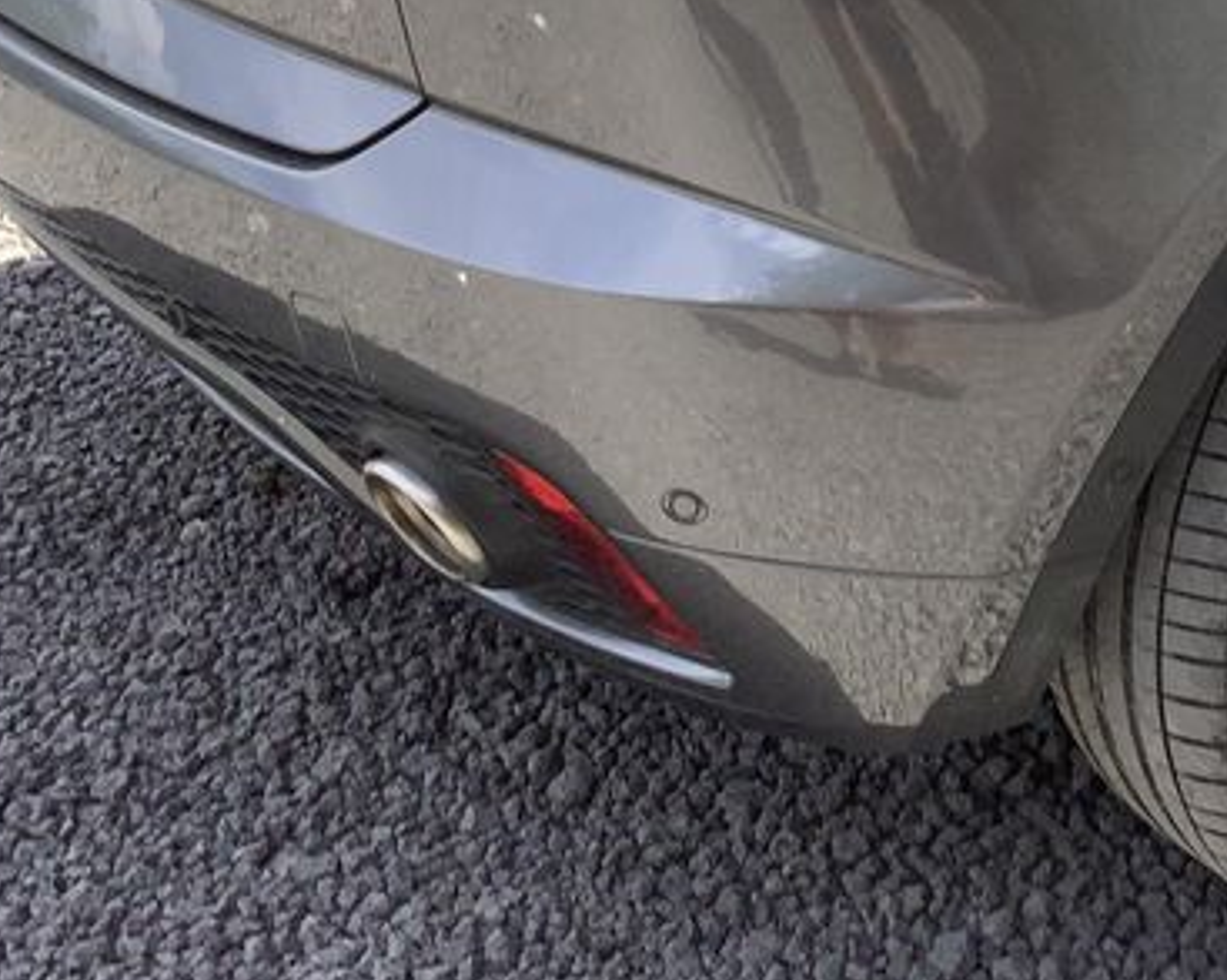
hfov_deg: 27.6
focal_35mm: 66
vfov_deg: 22.5
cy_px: 80
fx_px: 2395
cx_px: 1127
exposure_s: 1/519
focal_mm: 3.3
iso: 25
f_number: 2.4
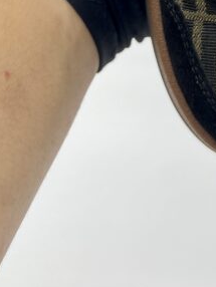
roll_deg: -0.5
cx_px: 268
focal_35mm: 93
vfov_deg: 17.5
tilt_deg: -17.2
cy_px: -215
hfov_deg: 15.3
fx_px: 773
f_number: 1.5
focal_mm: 5.7
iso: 32
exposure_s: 1/100
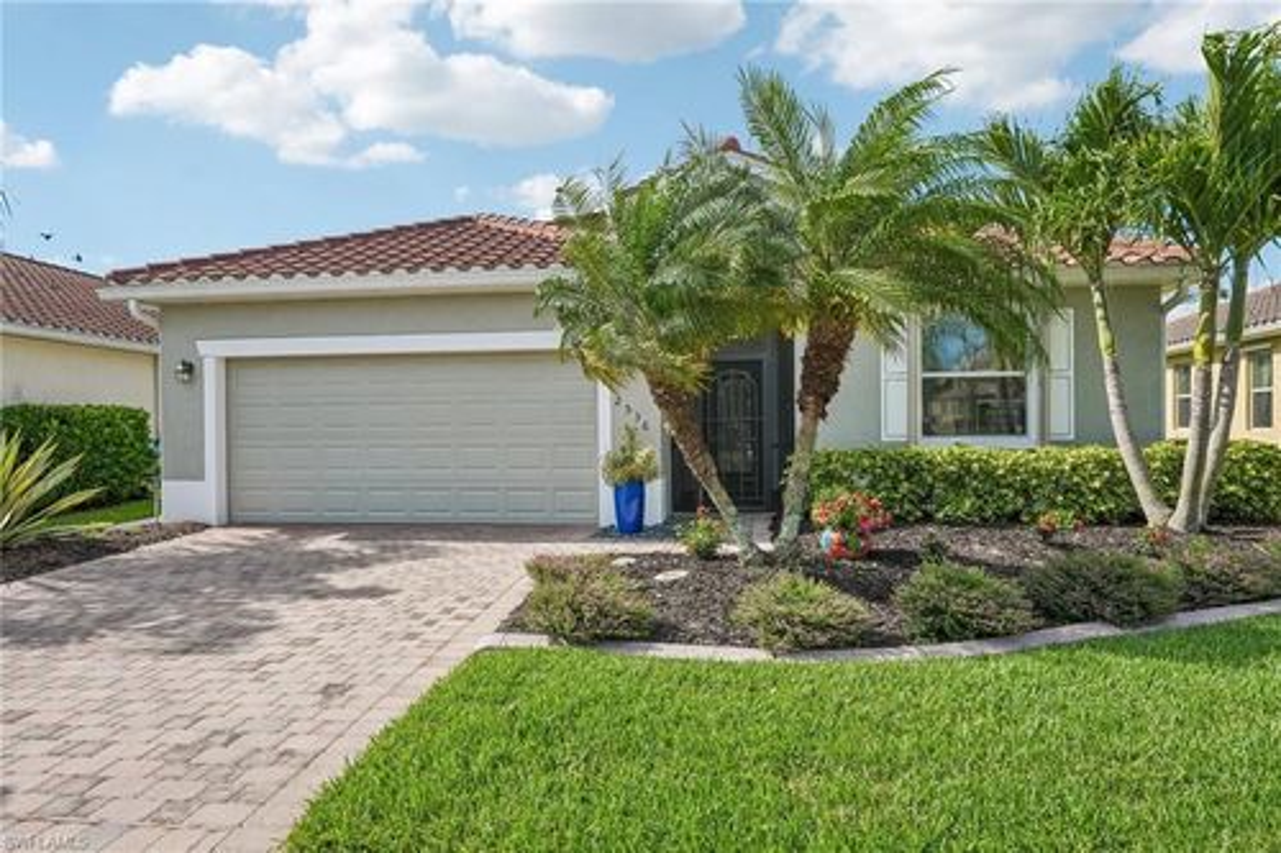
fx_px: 818
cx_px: 640
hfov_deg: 76.1
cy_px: 426
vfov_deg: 55.1
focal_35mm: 23
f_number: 8
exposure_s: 1/800
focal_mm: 23
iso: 400
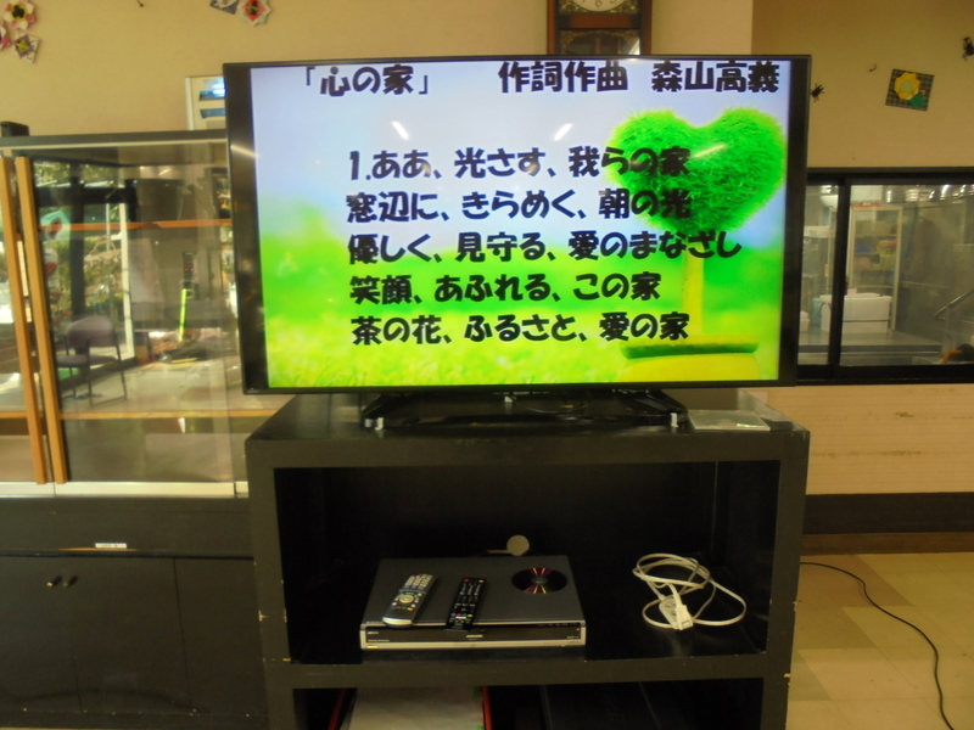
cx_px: 487
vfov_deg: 53.1
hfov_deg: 67.3
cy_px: 365
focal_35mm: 26
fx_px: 732
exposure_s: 1/30
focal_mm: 4.6
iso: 160
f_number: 3.5
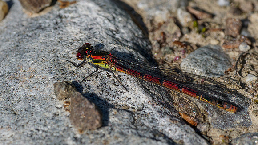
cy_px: 66
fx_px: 6536
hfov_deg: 2.3
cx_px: 103
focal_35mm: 956
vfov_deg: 1.3
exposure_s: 1/640
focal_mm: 300
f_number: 8
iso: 200
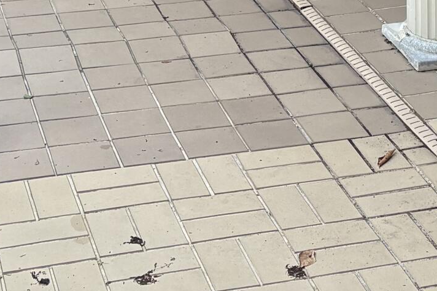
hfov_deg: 17.9
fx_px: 1383
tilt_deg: -3.2
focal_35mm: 114
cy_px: -381
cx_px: 314
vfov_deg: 10.5
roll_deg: +0.6
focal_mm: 5.96
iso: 64
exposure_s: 1/503
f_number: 1.6
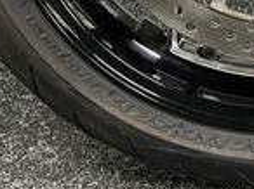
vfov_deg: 11.9
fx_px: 835
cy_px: -153
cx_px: 249
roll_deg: -1.1
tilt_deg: -14.3
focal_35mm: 114
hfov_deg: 16.9
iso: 500
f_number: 1.6
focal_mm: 5.1
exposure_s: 1/33
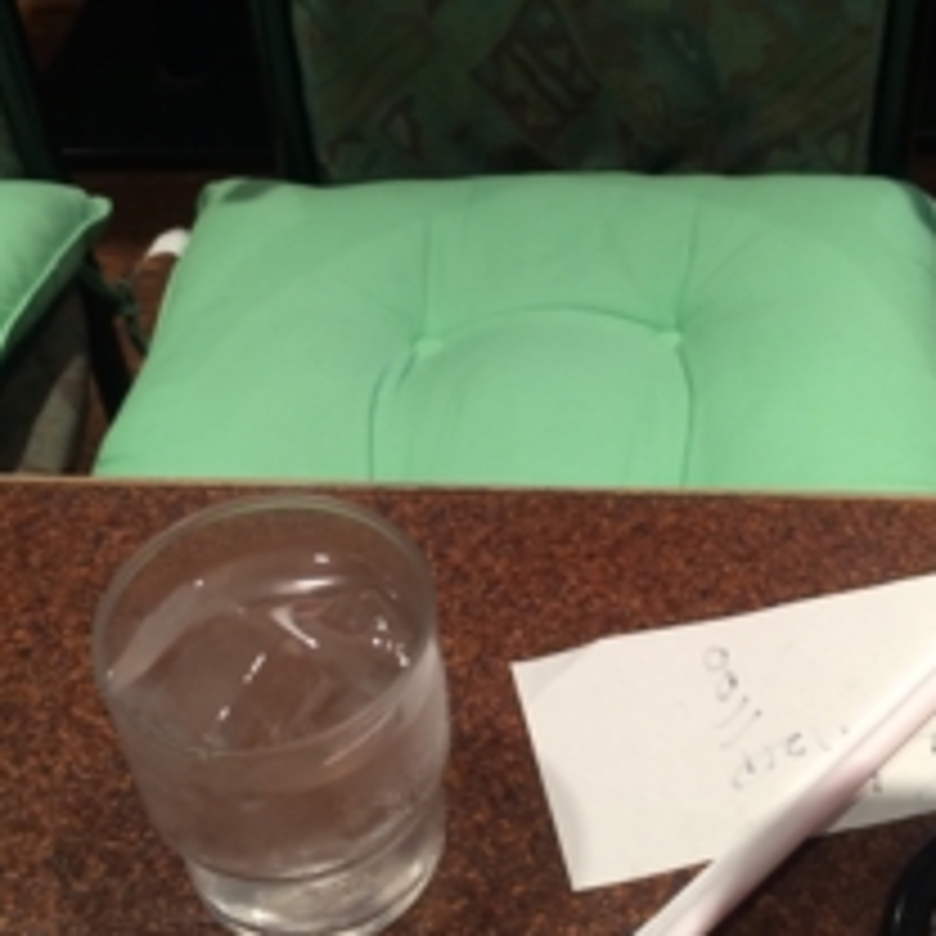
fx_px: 1560
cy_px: 459
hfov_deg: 33.4
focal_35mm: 51
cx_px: 526
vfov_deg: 33.4
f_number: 2.2
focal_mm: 4.12
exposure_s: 1/30
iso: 100
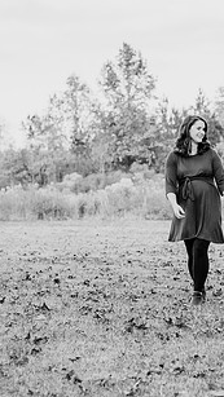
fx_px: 1044
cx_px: 207
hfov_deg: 12.1
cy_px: 211
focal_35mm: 99
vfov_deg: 21.6
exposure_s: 1/1000
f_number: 2.8
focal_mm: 50
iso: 500
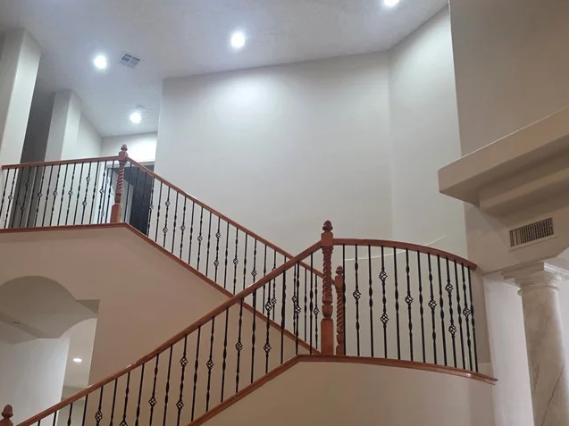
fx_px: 608
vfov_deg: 38.5
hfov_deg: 49.2
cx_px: 183
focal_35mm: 37
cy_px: 252
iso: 640
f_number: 1.7
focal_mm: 6.3
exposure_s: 1/120
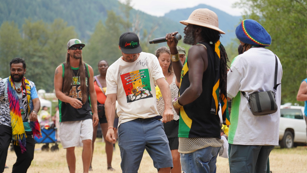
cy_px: 73
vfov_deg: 10.9
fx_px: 904
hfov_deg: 19.3
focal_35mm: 111
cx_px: 153
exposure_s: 1/160
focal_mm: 105
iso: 250
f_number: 4
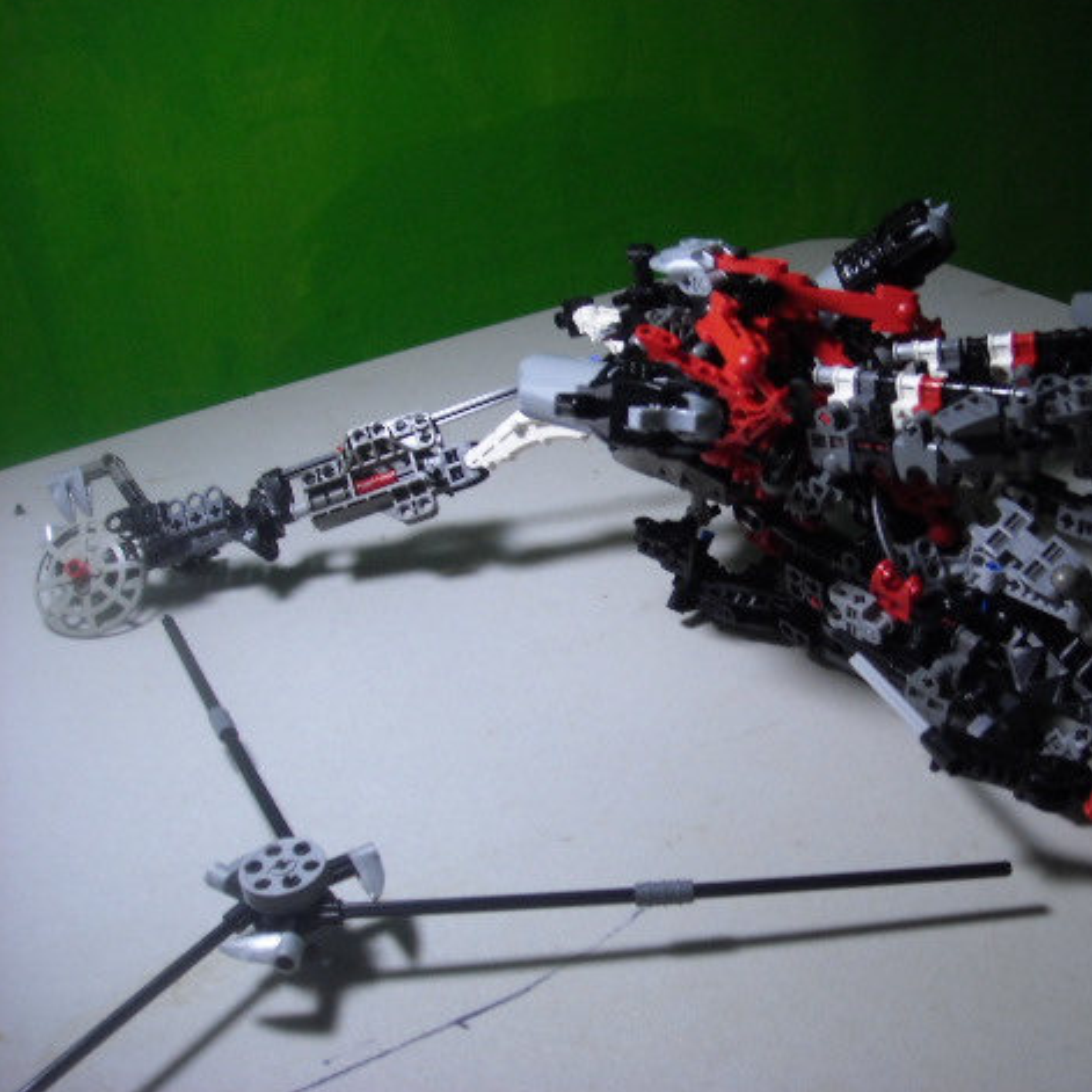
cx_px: 737
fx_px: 1499
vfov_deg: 40.0
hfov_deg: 39.5
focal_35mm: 42
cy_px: 540
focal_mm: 5.7
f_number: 2.8
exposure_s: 1/60
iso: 154
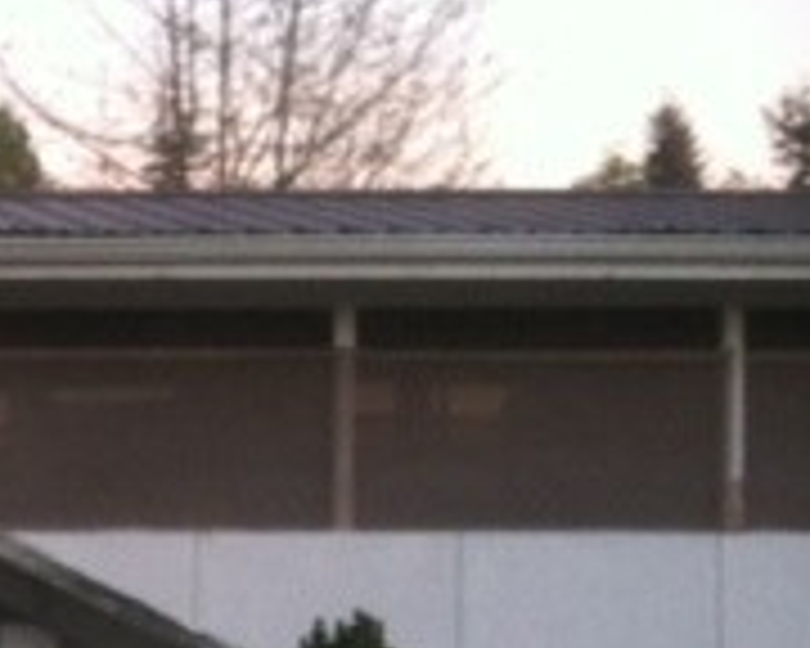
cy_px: 621
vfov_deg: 12.6
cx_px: -616
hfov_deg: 14.2
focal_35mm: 121
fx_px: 2901
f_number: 2.8
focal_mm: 3.85
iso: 100
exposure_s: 1/15
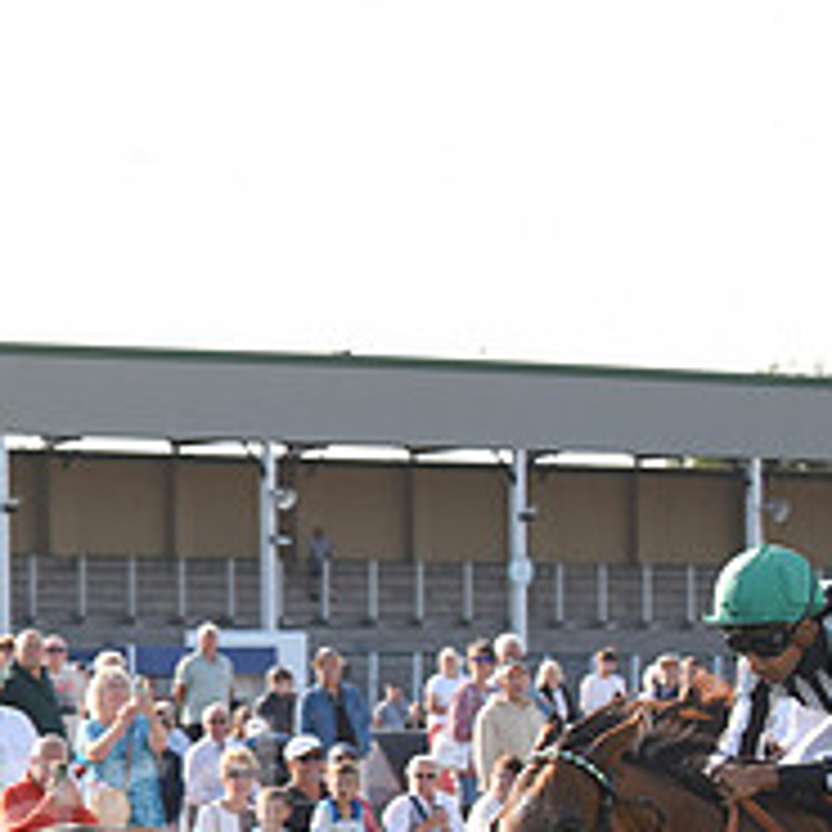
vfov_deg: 7.7
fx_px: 6173
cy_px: 839
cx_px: -297
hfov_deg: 7.6
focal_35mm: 227
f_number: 6.3
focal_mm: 85
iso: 640
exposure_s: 1/1000
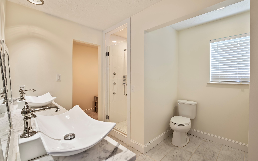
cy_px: 79
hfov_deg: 94.4
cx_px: 128
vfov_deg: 68.0
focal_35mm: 17
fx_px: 120
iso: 125
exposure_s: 1/2.5
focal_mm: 16
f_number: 6.3
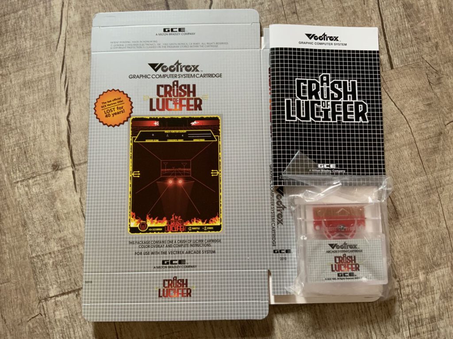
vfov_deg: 48.2
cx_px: 226
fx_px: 380
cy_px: 170
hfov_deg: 61.7
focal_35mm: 29
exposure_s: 1/60
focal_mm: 3
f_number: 1.8
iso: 125
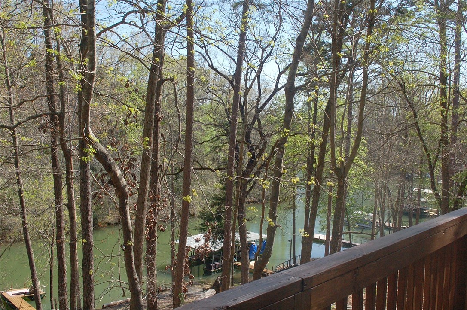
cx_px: 234
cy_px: 155
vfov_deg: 34.1
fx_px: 505
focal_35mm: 39
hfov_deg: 49.6
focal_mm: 26
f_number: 10
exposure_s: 1/400
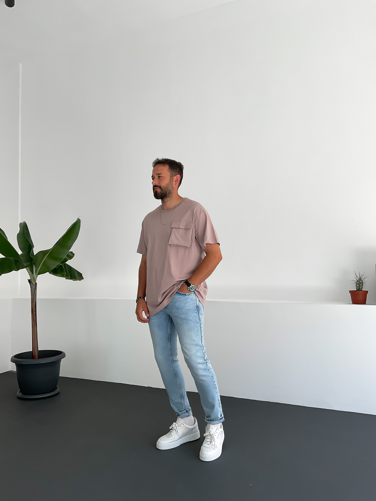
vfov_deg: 61.7
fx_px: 420
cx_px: 188
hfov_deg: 48.2
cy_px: 250
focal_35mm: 29
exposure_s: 1/160
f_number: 1.8
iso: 16
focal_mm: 3
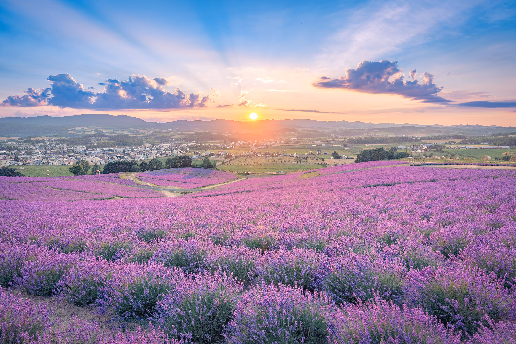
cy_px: 172
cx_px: 258
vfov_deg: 53.1
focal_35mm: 24
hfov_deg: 73.7
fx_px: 344
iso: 100
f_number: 7.1
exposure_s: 1/125
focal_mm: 24
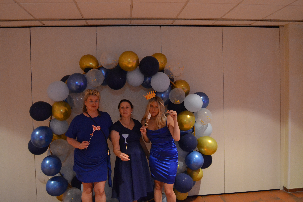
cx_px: 152
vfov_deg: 43.6
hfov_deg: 61.9
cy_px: 101
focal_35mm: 30
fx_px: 252
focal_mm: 20
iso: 3200
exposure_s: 1/40
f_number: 3.5
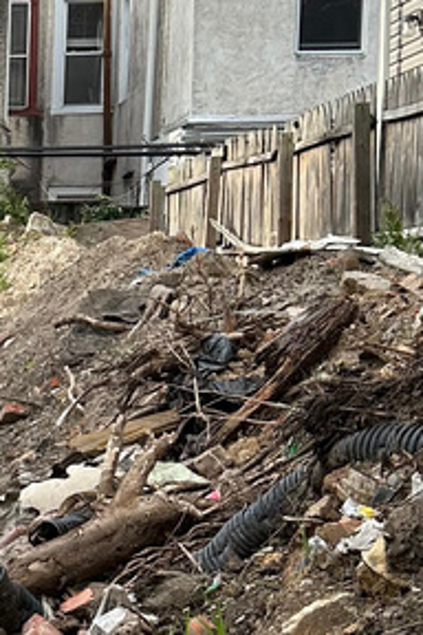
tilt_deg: -5.6
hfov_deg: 12.2
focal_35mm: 104
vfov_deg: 19.5
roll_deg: -0.2
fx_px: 1833
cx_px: -315
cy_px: 501
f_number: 1.78
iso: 80
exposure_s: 1/2155
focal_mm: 6.86
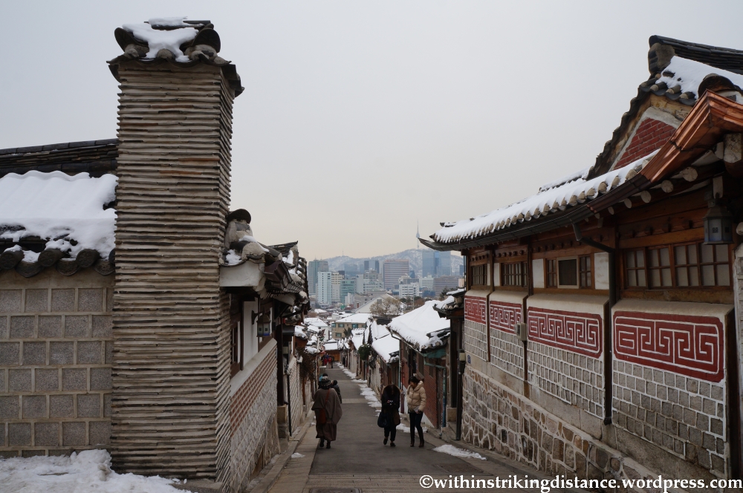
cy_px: 246
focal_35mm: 27
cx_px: 372
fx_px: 557
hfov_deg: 67.4
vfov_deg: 47.8
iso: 200
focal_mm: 18
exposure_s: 1/250
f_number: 13
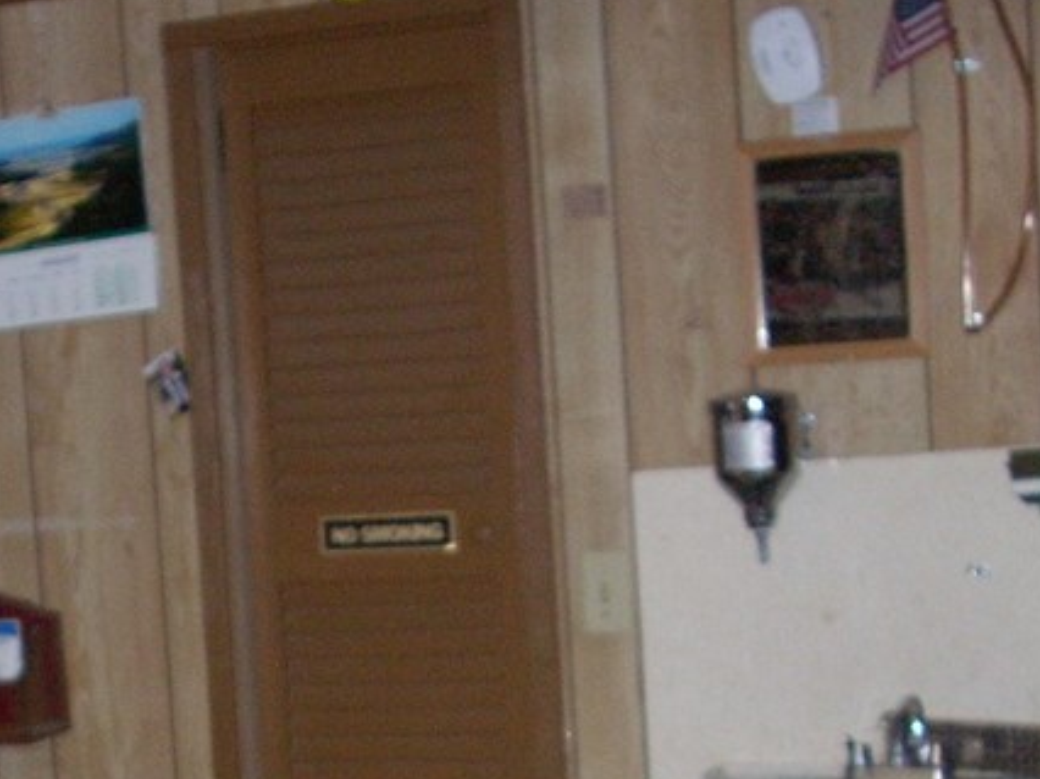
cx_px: 193
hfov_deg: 21.7
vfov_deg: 16.2
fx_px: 2672
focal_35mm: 89
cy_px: 803
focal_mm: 6.2
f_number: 2.8
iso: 200
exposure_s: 1/60
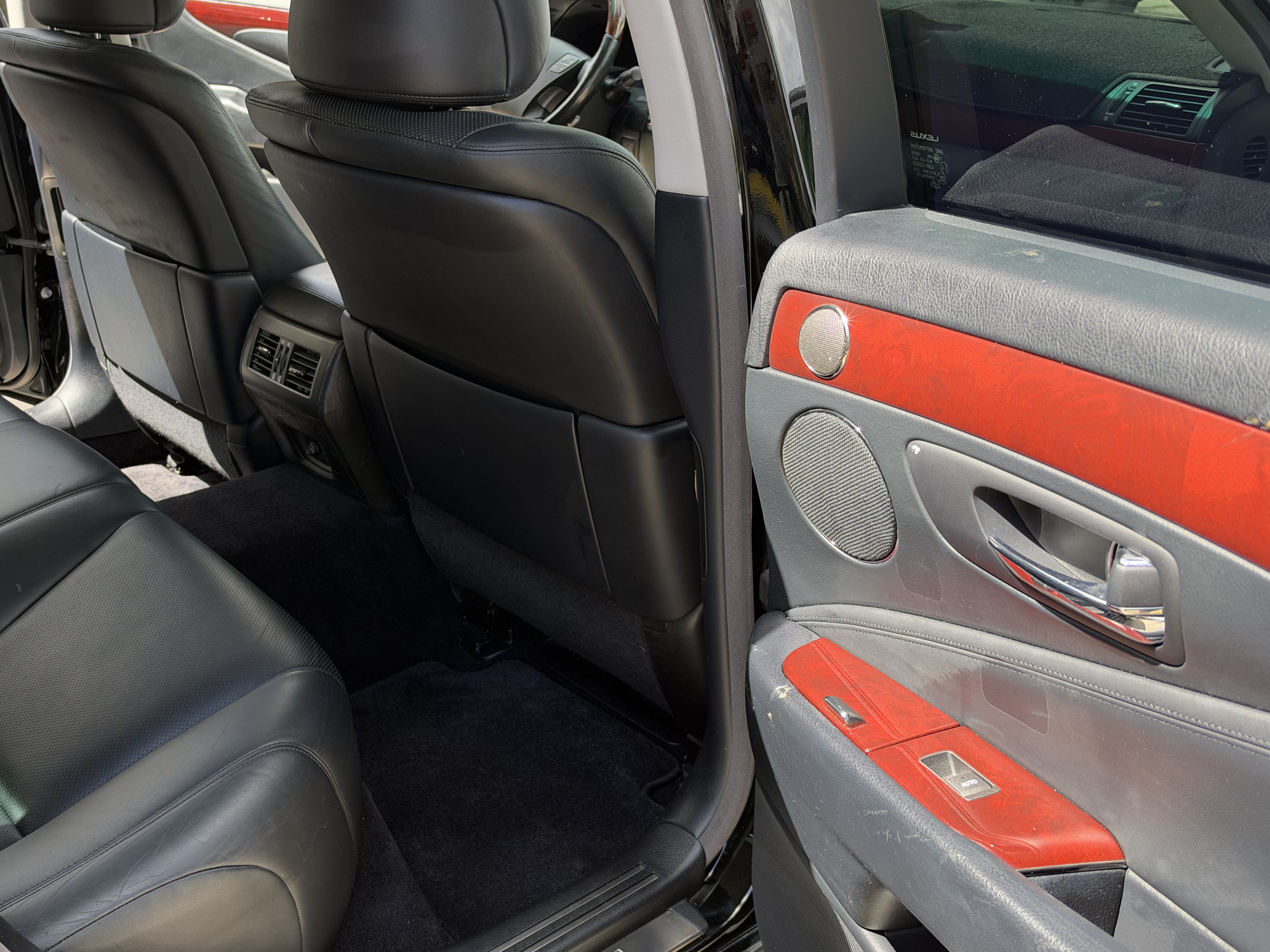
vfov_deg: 40.7
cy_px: 466
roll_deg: +0.6
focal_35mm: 35
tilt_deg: -23.1
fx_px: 1284
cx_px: 427
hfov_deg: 51.7
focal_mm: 6.93
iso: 80
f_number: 1.8
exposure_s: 1/285
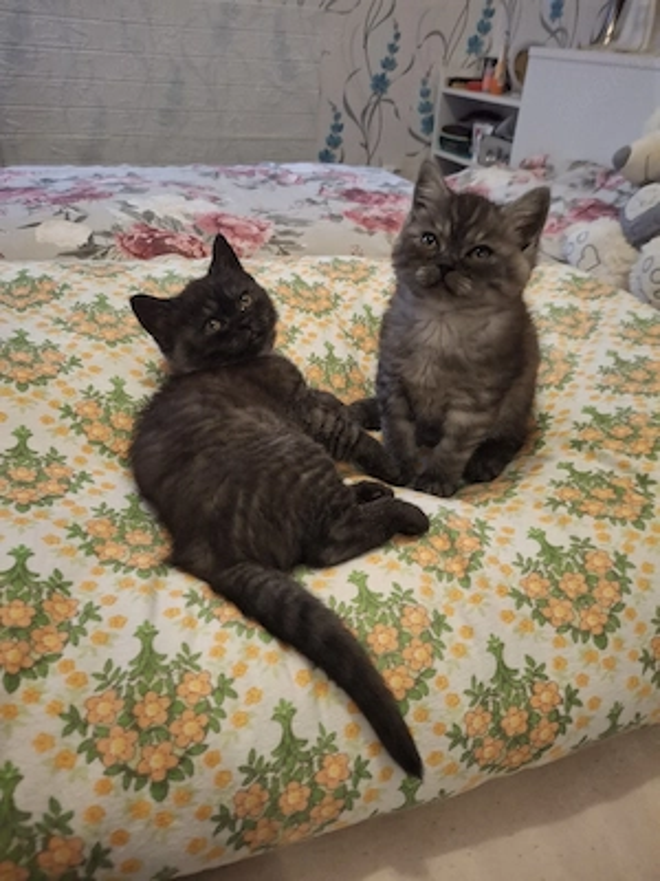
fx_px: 636
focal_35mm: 25
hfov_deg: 54.9
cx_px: 330
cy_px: 440
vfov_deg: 69.4
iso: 400
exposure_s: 1/25
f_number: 1.8
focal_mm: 4.69
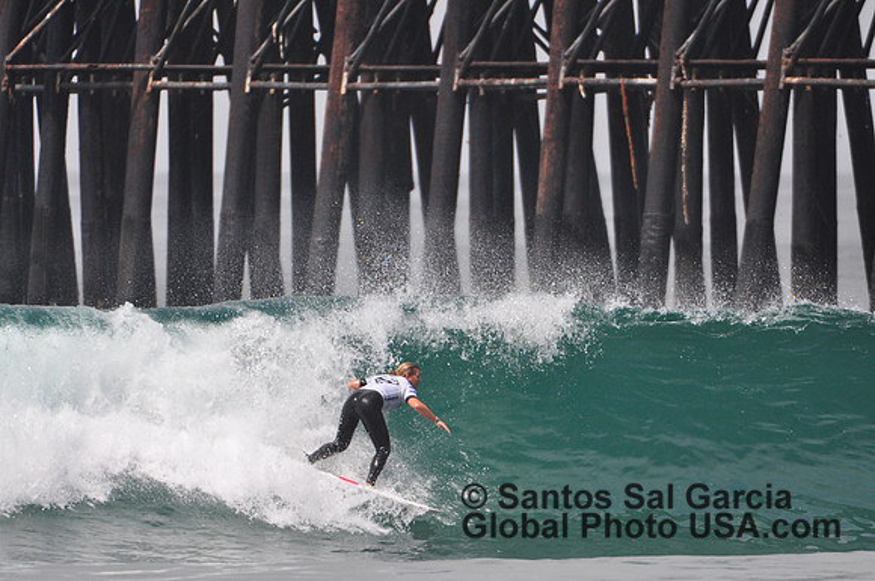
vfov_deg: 1.7
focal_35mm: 825
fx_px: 20024
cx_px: 438
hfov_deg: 2.5
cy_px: 290
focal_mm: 550
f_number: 5.6
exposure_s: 1/4000
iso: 640
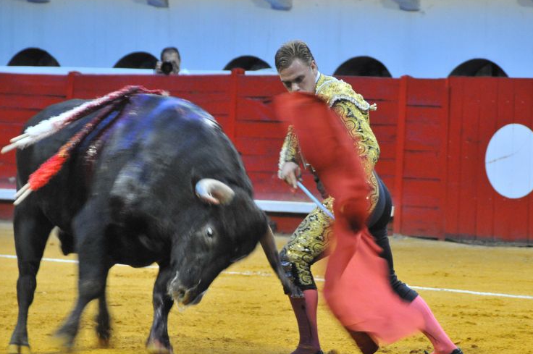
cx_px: 283
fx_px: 4629
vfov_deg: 4.4
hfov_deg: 6.6
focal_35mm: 313
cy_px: 224
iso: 1600
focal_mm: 150
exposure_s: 1/60
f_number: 5.6
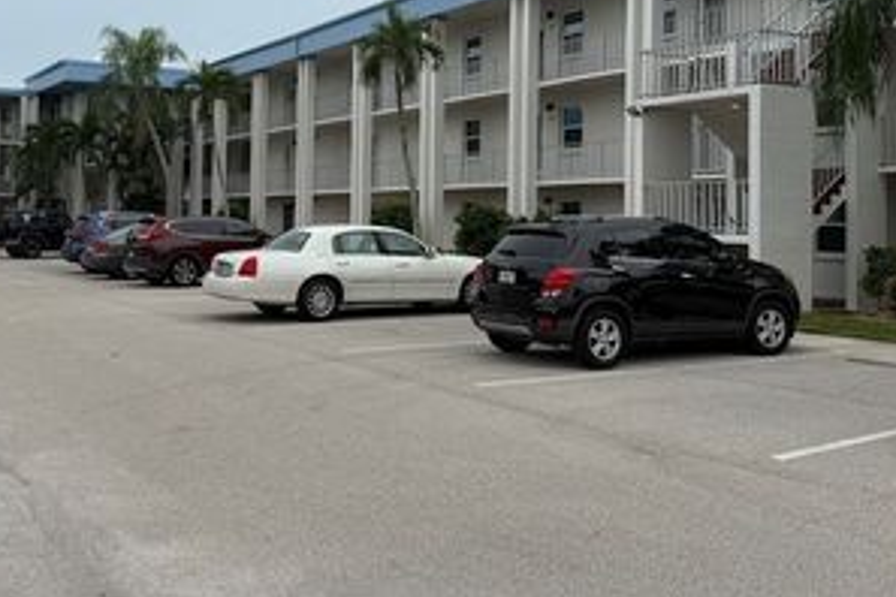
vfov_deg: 31.5
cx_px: 329
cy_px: 179
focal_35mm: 42
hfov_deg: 45.9
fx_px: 1045
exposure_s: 1/2000
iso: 80
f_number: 1.78
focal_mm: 6.76
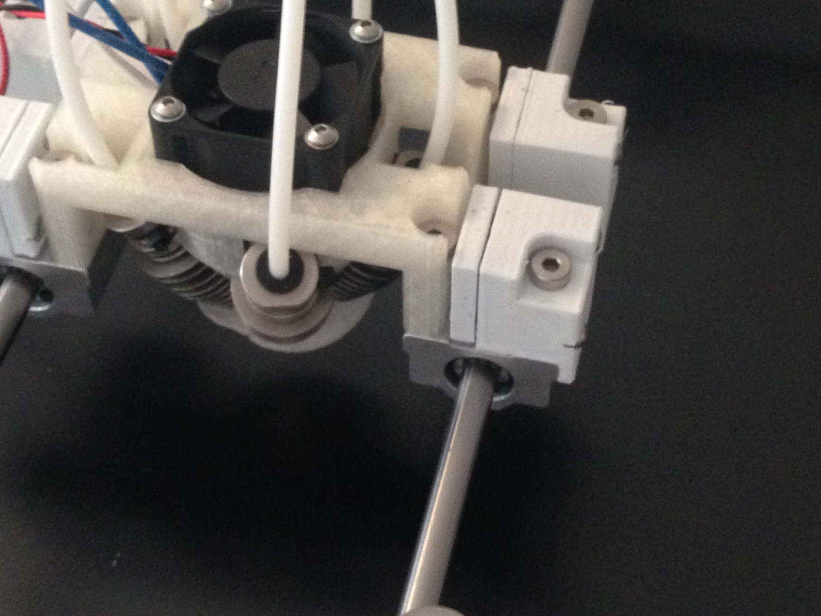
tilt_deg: -51.3
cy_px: 296
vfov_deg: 21.3
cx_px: 458
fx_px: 1637
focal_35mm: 69
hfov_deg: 28.1
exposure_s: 1/20
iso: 250
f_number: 2.4
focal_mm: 4.12
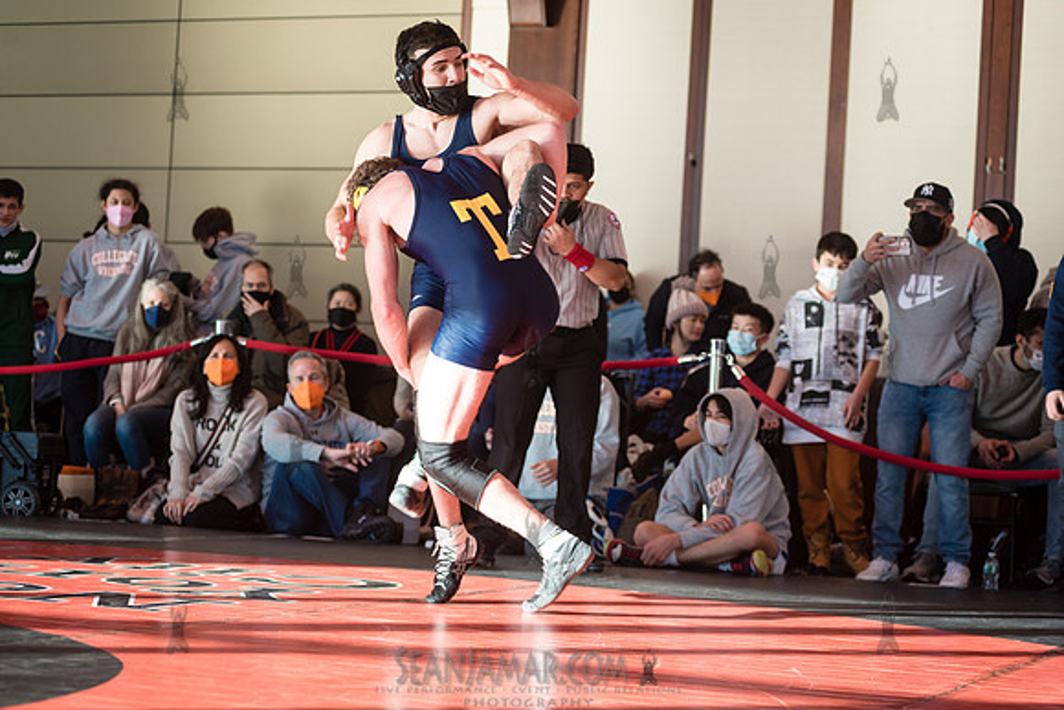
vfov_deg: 17.1
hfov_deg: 25.4
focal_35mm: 80
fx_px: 2365
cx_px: 532
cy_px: 355
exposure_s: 1/400
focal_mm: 80
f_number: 4
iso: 400
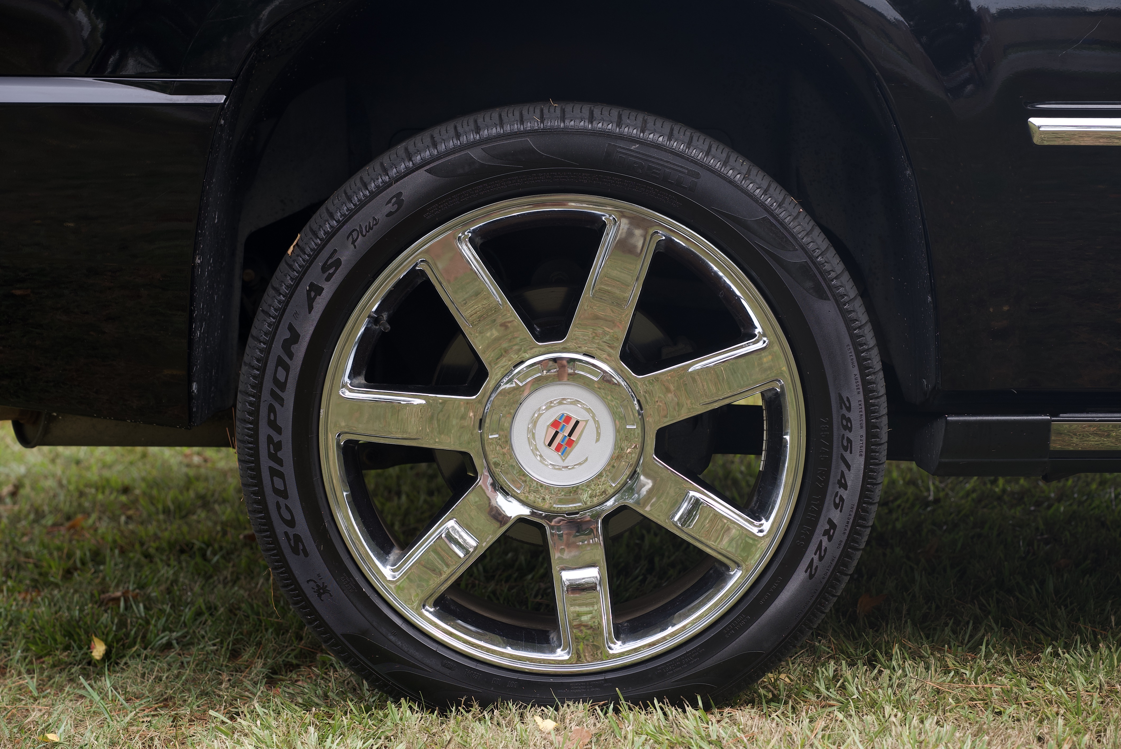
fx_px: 2648
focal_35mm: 85
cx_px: 560
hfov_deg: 23.9
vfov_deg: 16.1
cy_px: 374
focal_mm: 85
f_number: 4.5
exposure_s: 1/200
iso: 160
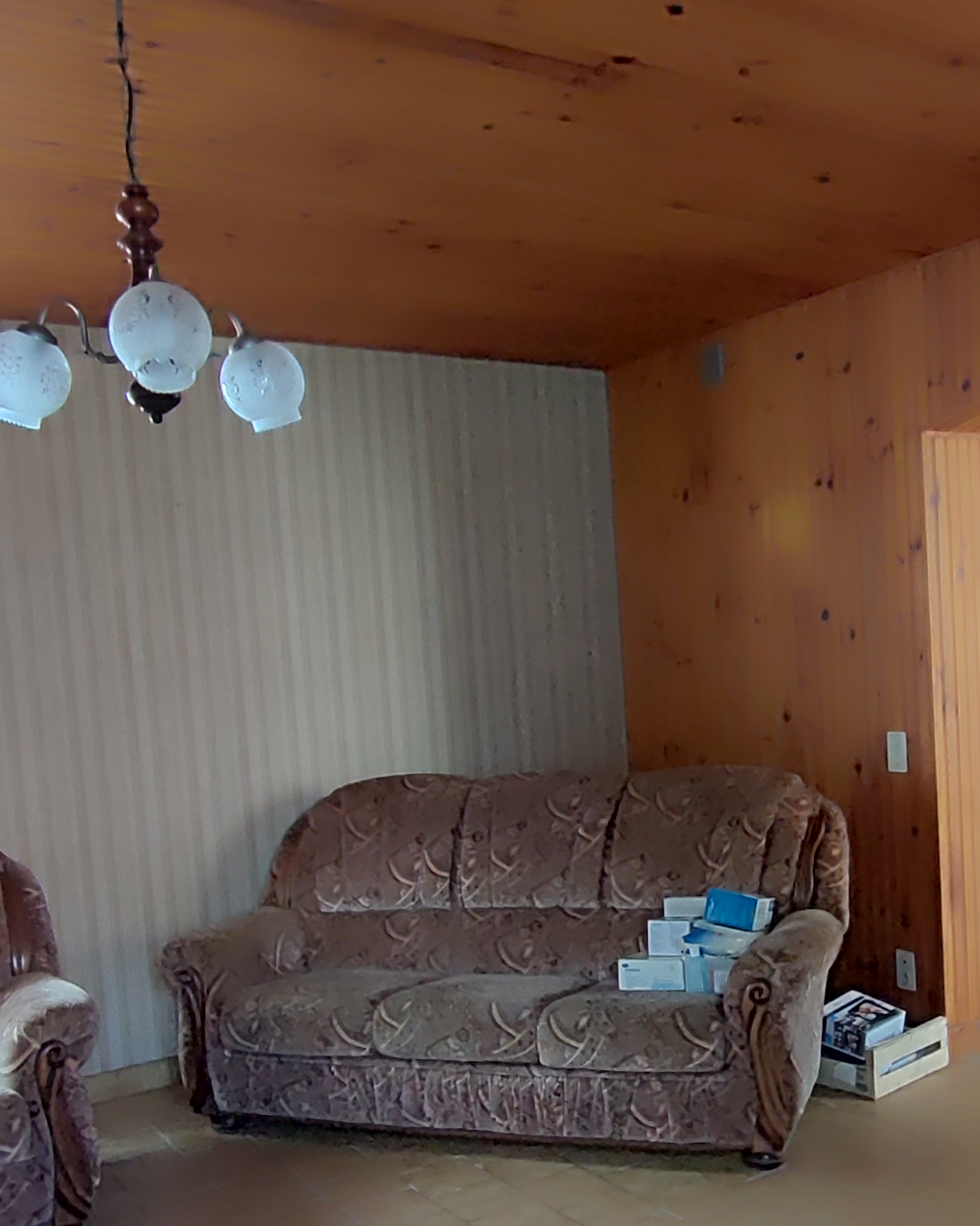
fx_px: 1088
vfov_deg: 58.1
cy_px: 758
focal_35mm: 30
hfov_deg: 47.5
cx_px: 671
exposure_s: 1/33
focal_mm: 1.66
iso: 149
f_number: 2.2
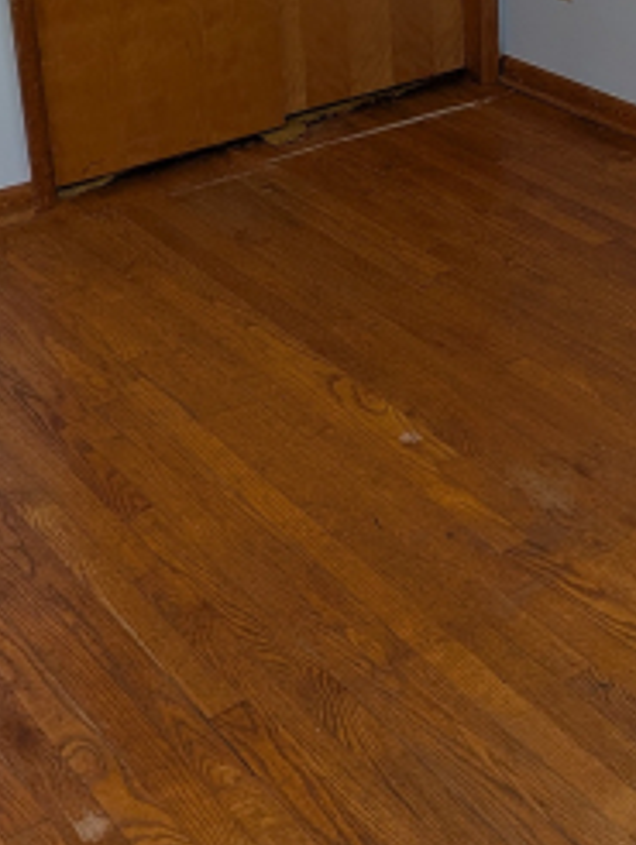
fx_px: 1590
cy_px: 33
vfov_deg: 28.3
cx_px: 588
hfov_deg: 22.0
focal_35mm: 65
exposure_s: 1/1754
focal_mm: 4.53
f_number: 1.7
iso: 24
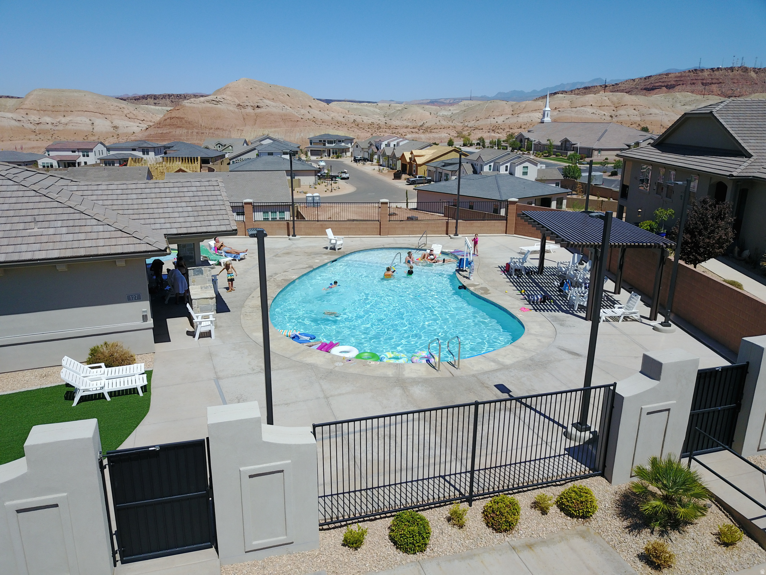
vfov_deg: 53.1
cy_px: 288
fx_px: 575
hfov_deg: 67.3
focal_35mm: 26
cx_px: 383
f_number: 2.2
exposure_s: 1/2179
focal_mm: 4.73
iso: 100
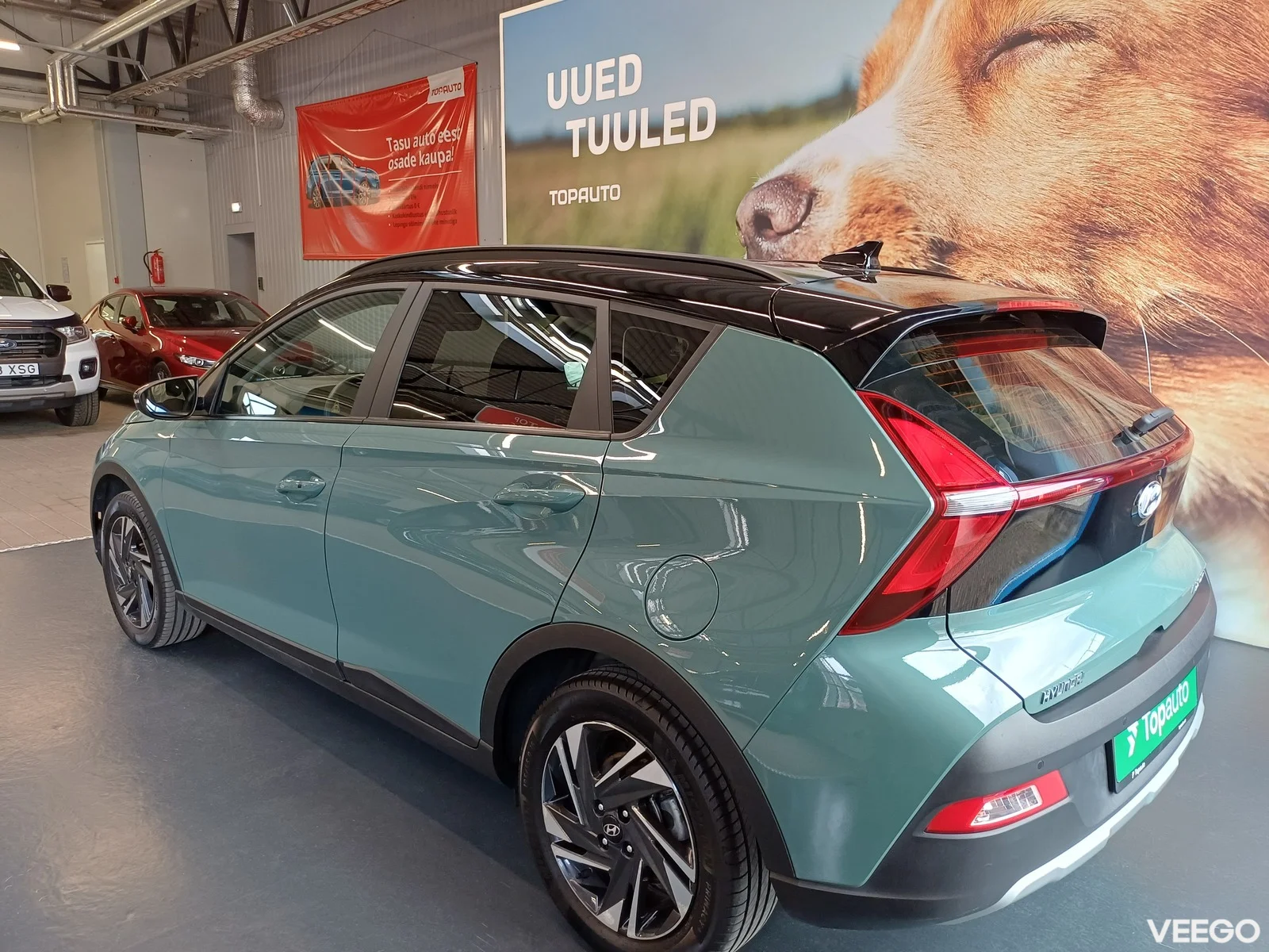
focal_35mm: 25
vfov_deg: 54.9
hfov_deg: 69.4
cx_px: 634
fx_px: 916
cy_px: 476
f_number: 1.8
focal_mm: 4.65
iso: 125
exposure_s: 1/50
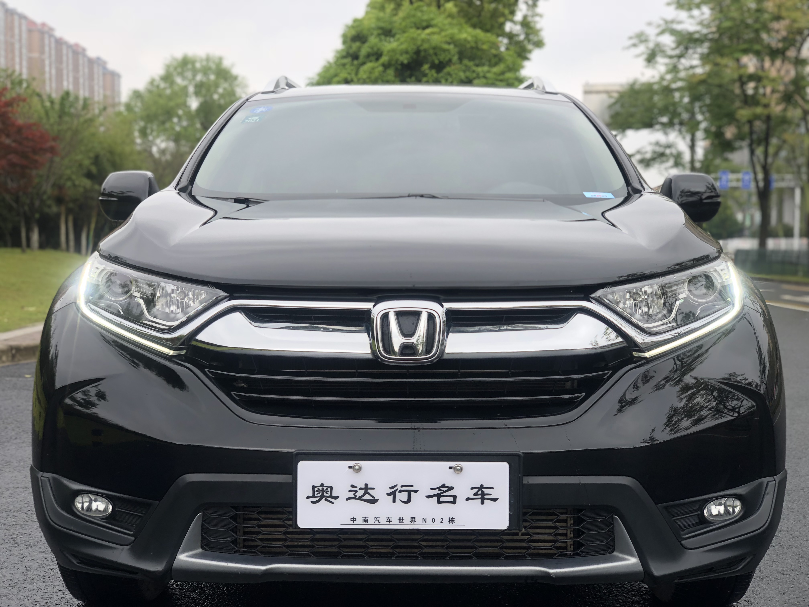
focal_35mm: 52
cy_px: 304
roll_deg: -0.1
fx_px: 1215
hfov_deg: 36.8
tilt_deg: -2.8
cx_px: 404
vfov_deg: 28.0
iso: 16
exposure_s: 1/167
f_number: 2.4
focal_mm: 6
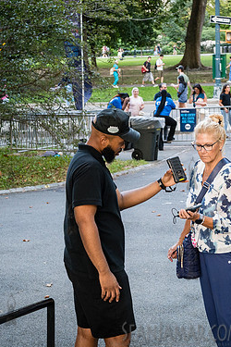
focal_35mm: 89
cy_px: 155
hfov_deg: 15.3
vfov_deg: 22.9
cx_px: 158
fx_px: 857
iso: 2000
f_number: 4.5
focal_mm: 44
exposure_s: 1/200
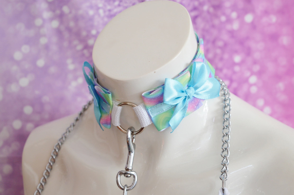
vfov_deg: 19.7
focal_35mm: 69
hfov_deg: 29.3
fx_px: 563
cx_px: 147
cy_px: 98
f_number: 5
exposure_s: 1/80
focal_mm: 46
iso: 500
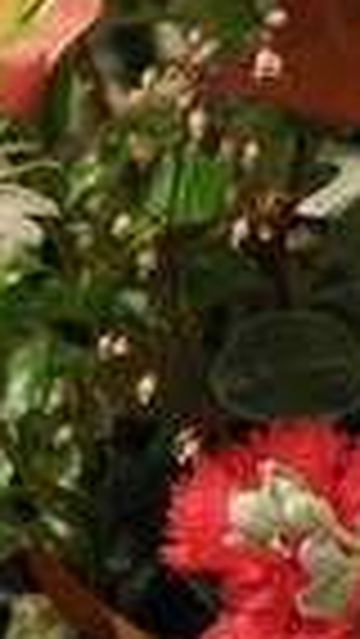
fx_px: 12600
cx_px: 418
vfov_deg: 2.9
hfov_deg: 1.6
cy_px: 38
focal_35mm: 743
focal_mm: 105
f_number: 3
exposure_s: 1/2.5
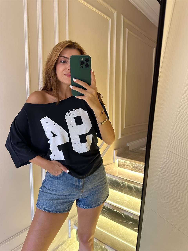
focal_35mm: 24
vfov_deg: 71.6
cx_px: 94
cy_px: 126
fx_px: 174
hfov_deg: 56.8
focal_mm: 6.86
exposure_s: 1/60
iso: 400
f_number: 1.78
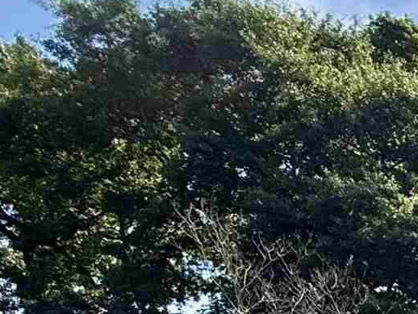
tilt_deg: +2.5
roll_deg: +1.9
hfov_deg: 15.7
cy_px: 575
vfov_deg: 15.2
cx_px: 934
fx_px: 1003
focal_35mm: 83
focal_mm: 2.22
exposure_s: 1/876
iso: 64
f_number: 2.2
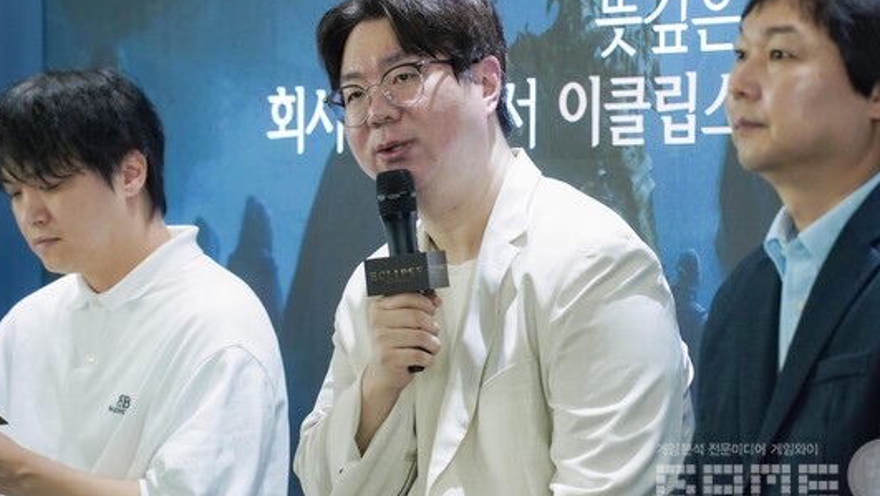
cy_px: 206
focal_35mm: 213
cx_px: 449
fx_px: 4971
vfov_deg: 5.7
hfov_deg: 10.1
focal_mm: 180
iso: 2500
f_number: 5.6
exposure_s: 1/80
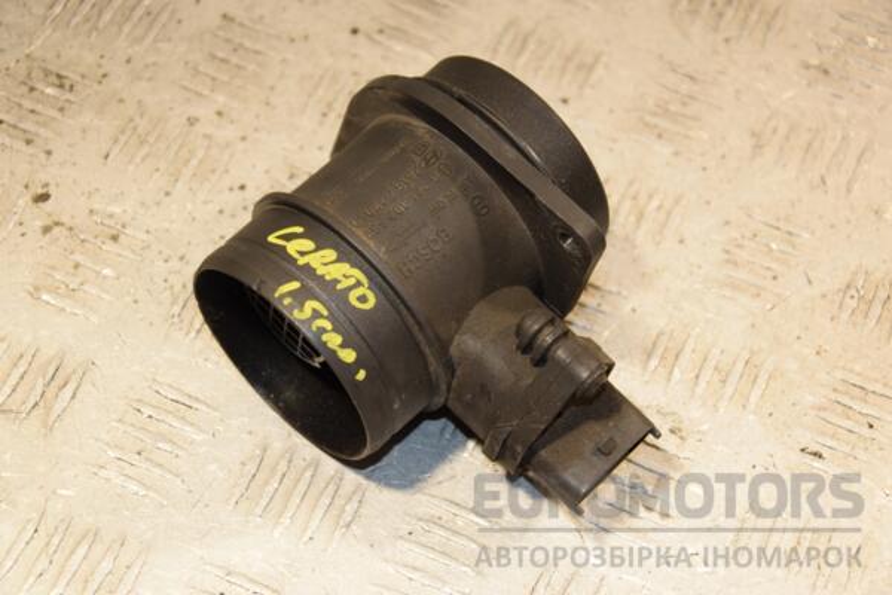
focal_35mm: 93
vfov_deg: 14.7
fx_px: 2304
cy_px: 298
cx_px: 446
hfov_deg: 21.9
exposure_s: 1/160
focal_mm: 62
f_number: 5.3
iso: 800
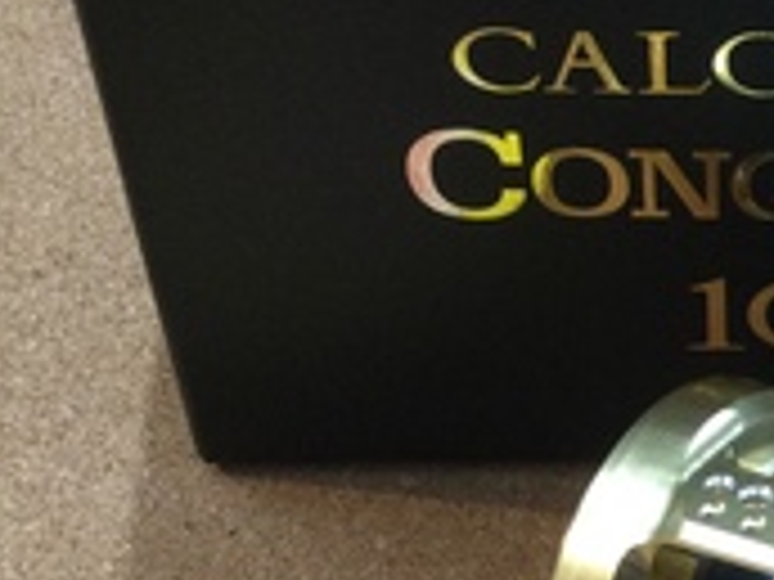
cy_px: 899
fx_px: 2415
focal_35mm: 108
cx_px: 855
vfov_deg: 12.9
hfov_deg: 17.6
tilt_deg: -55.9
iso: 80
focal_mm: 3.3
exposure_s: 1/30
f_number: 2.4
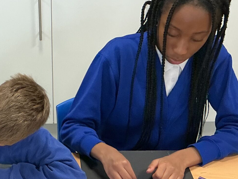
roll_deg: +4.2
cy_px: 108
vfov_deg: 19.4
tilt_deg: -28.9
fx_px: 523
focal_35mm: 76
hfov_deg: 24.3
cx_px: -10
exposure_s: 1/60
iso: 100
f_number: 1.8
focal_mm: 3
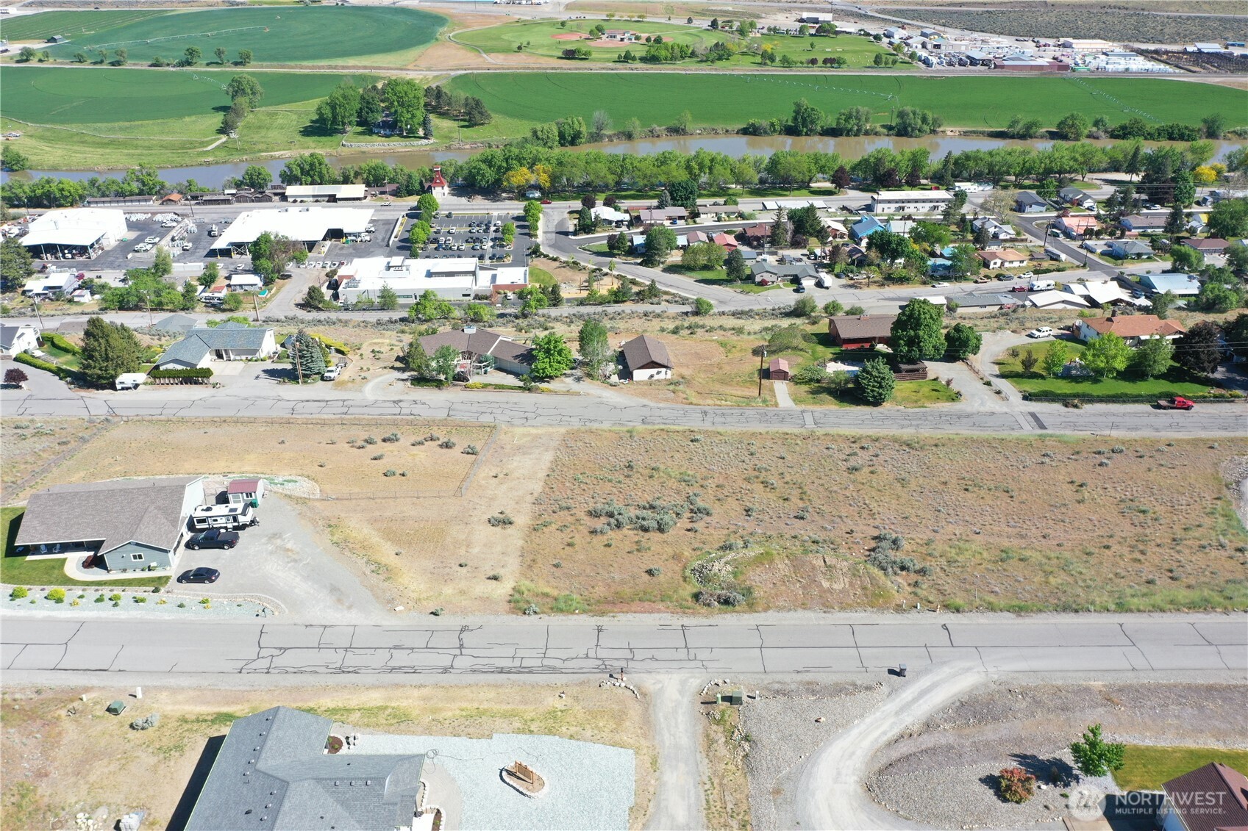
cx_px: 624
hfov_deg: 65.5
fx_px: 971
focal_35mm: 28
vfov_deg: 46.4
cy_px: 416
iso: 100
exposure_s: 1/320
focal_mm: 10.26
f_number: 5
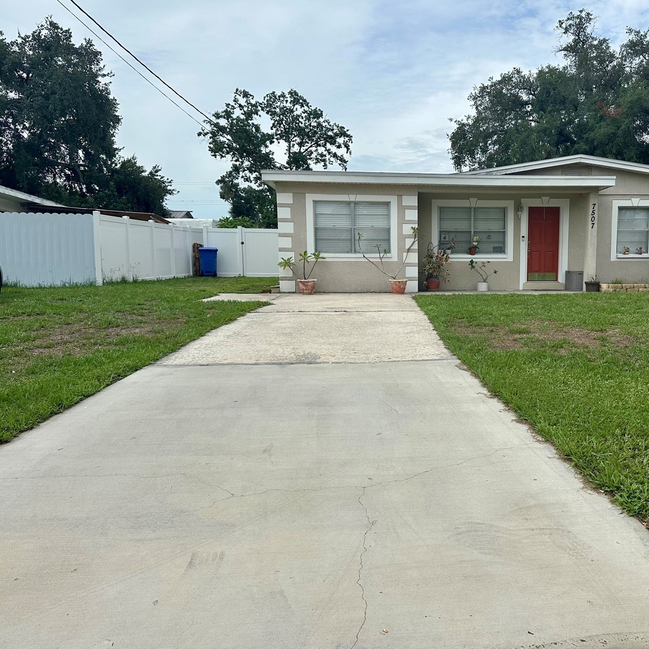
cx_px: 437
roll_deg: -0.3
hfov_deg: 54.4
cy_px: 321
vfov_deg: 55.6
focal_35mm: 29
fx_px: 615
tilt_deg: -4.9
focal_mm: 6.86
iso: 80
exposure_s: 1/5848
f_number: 1.78
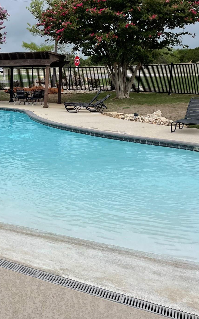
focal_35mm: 41
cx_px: -22
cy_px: 146
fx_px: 356
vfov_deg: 48.2
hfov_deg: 28.3
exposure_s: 1/4831
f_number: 1.6
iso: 32
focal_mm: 4.2
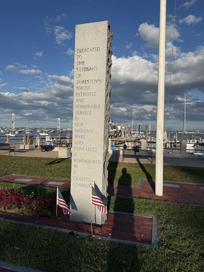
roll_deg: -1.5
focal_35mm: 24
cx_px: 102
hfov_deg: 56.8
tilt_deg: -3.6
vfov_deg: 71.6
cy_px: 136
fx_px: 189
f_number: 1.78
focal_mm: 6.76
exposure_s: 1/6711
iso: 80
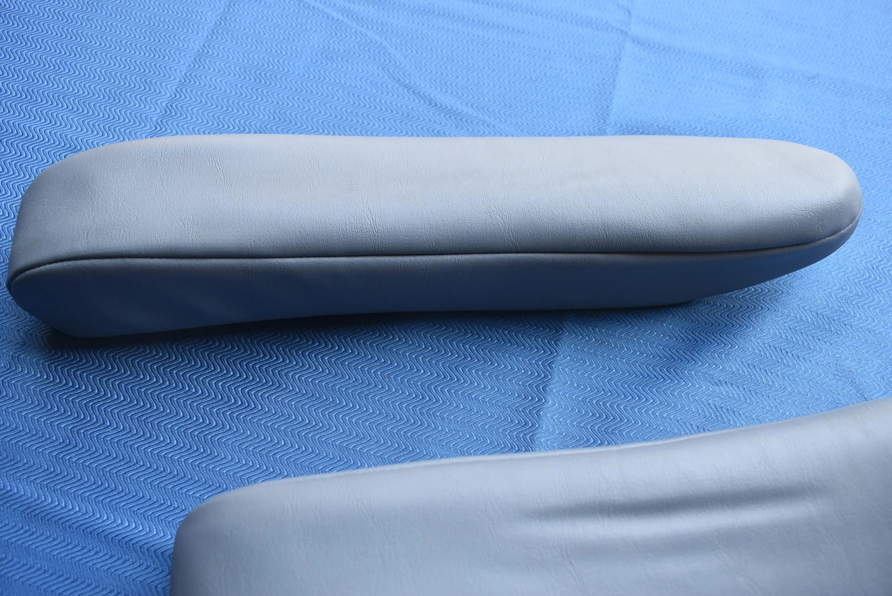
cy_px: 298
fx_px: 744
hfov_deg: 61.9
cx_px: 446
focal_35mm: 30
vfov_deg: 43.7
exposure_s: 1/125
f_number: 5.6
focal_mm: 20
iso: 200
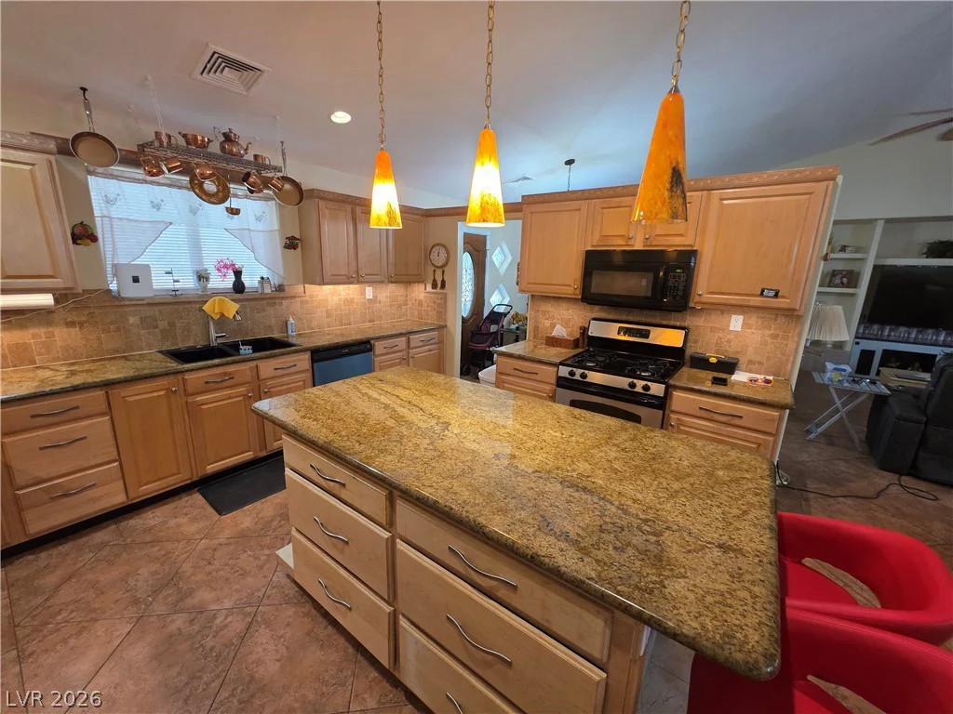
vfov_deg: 89.9
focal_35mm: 13
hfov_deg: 106.2
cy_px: 357
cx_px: 476
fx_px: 358
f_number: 1.9
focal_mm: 2.2
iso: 250
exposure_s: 1/60
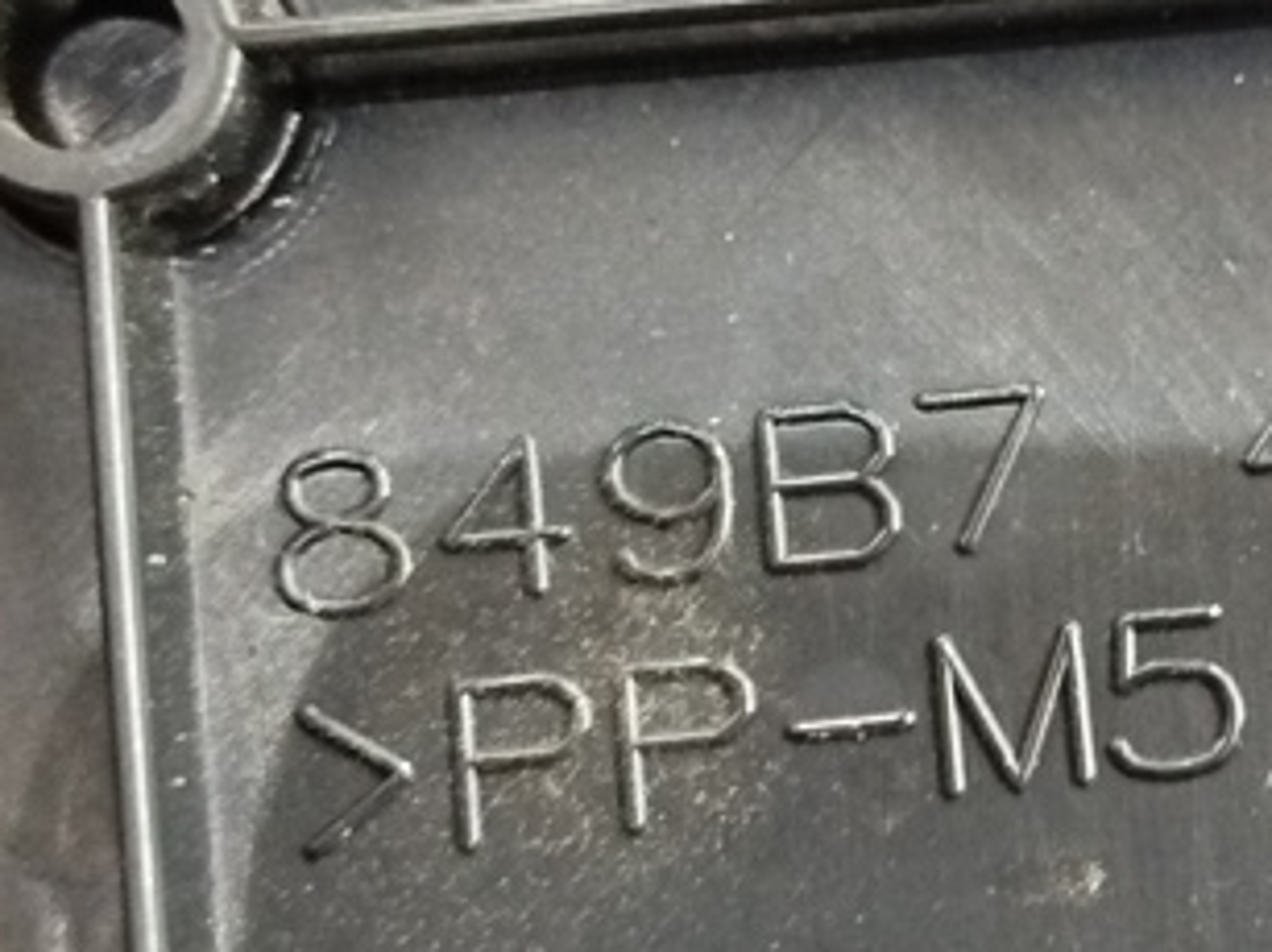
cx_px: 1015
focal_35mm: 100
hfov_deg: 19.4
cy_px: 430
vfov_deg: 14.8
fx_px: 3673
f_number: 1.7
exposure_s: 1/17
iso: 2000
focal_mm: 5.31
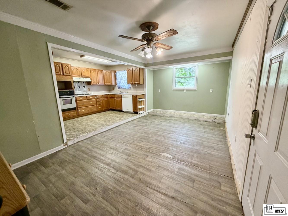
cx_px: 144
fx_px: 116
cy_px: 108
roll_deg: +1.8
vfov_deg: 85.7
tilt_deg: -11.0
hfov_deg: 102.1
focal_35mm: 14
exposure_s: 1/60
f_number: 2.2
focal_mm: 2.22
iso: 250
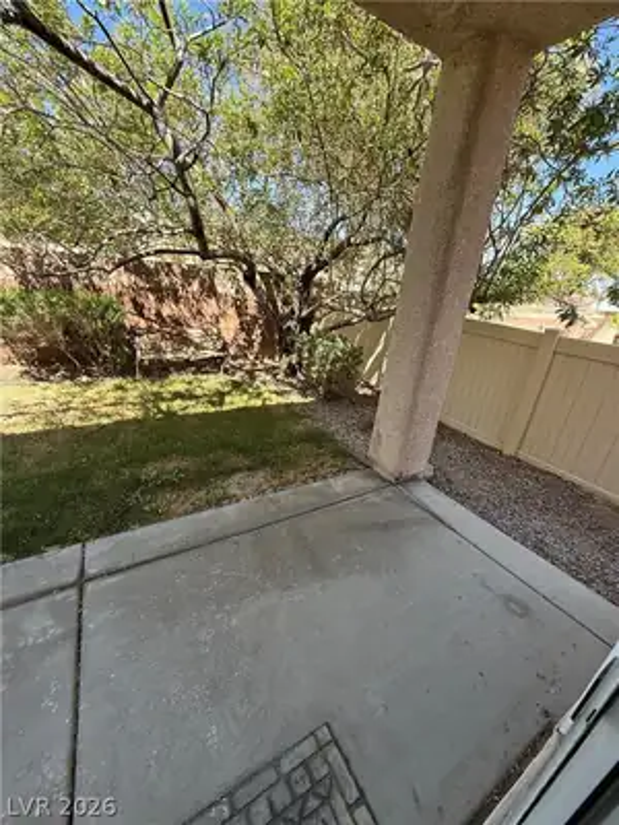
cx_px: 310
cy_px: 412
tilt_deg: -21.2
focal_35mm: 14
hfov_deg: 85.7
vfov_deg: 102.1
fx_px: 334
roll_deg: -7.0
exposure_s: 1/293
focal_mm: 2.22
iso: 64
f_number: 2.2
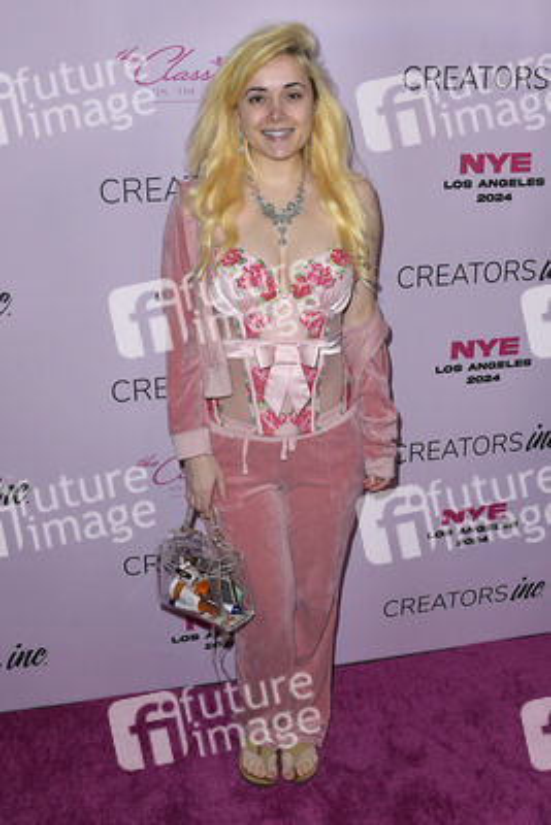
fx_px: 734
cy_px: 412
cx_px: 276
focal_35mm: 32
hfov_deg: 41.1
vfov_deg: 58.7
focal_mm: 32
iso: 200
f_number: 7.1
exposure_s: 1/250
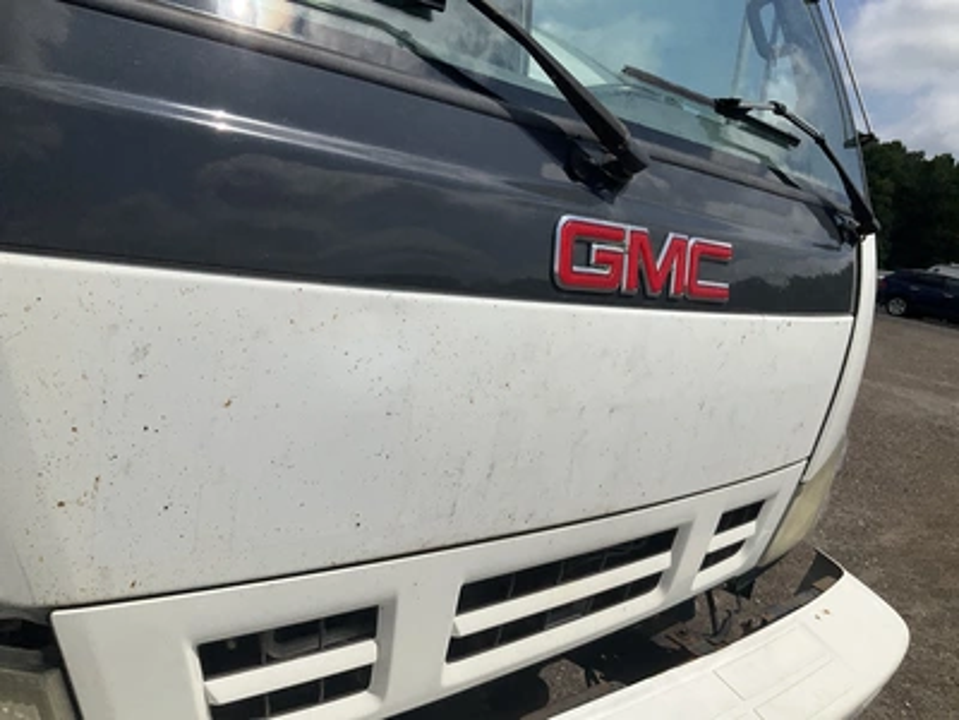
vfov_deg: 48.2
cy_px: 360
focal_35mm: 29
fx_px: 803
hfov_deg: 61.7
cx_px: 480
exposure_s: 1/5814
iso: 25
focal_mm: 3
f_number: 1.8
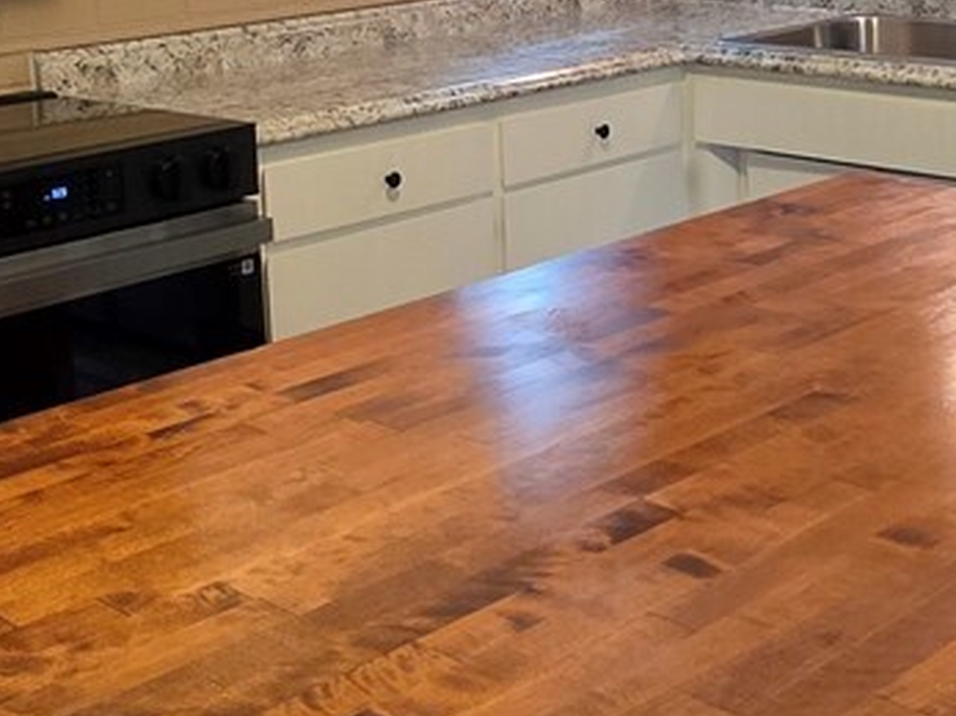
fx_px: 1656
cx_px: 559
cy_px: 44
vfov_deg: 23.6
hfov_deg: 32.1
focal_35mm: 60
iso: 320
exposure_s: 1/60
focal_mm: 2.2
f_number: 1.9
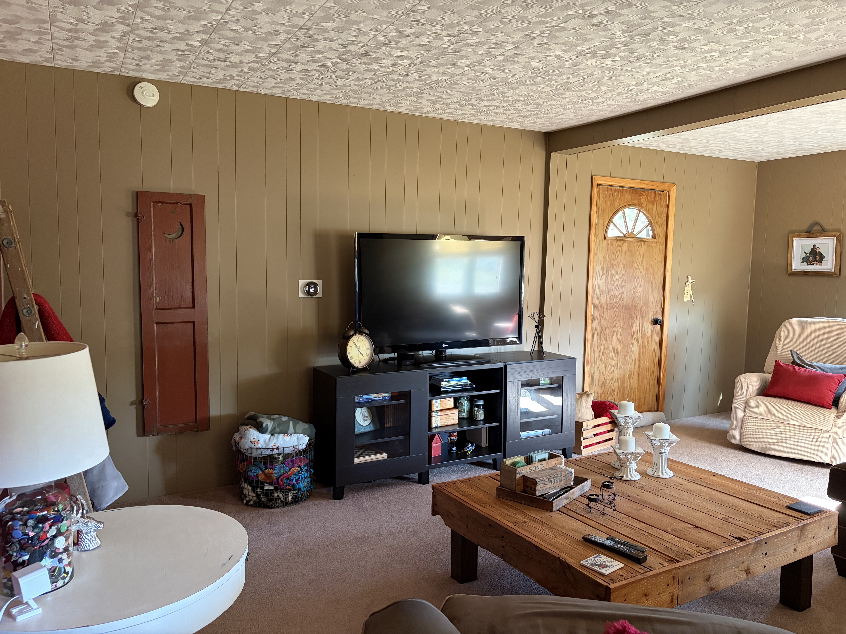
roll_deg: -0.5
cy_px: 317
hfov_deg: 67.3
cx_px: 423
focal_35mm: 26
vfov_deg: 53.1
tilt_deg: -4.0
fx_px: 635
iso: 320
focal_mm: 5.96
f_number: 1.6
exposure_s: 1/60
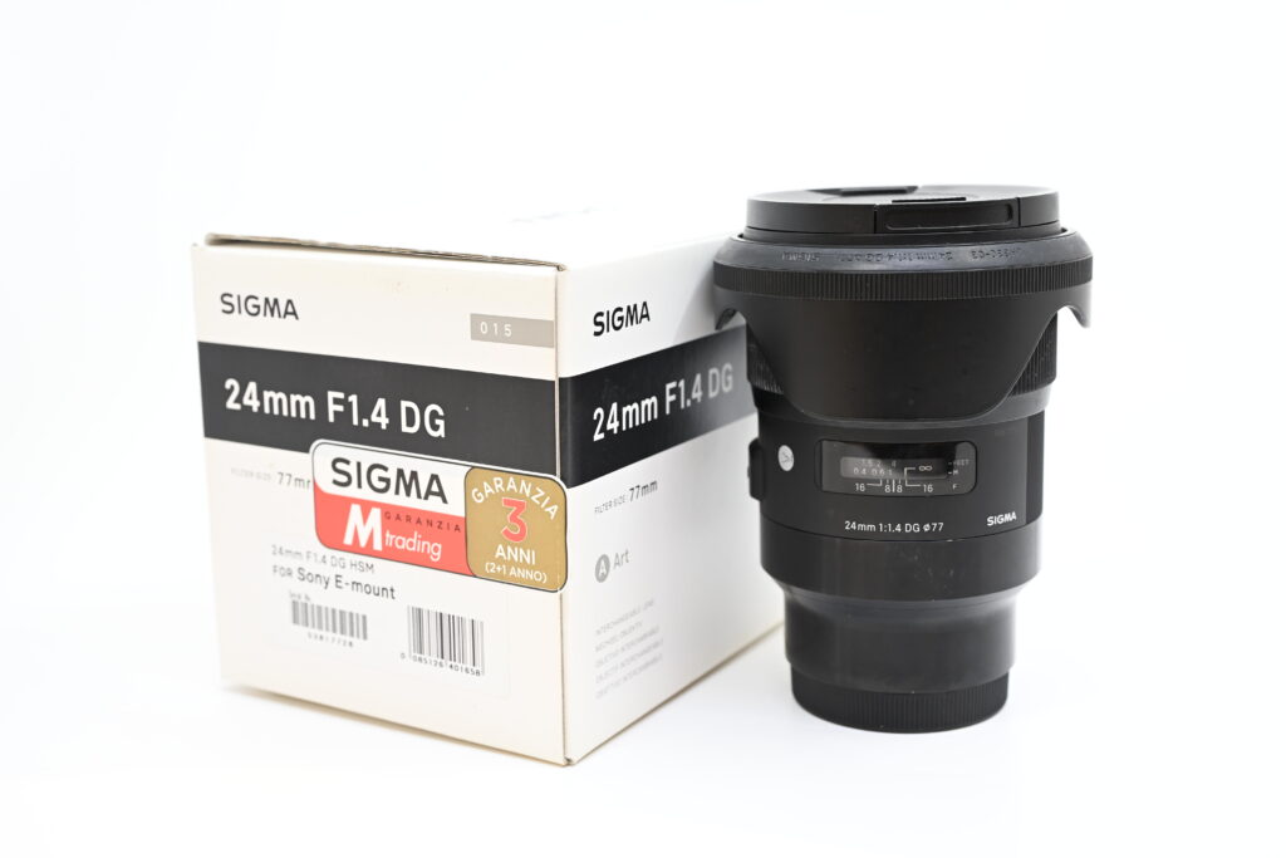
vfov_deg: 30.5
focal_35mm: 44
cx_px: 643
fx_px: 1572
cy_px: 429
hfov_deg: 44.5
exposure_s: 1/100
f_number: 6.3
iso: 640
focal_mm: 44
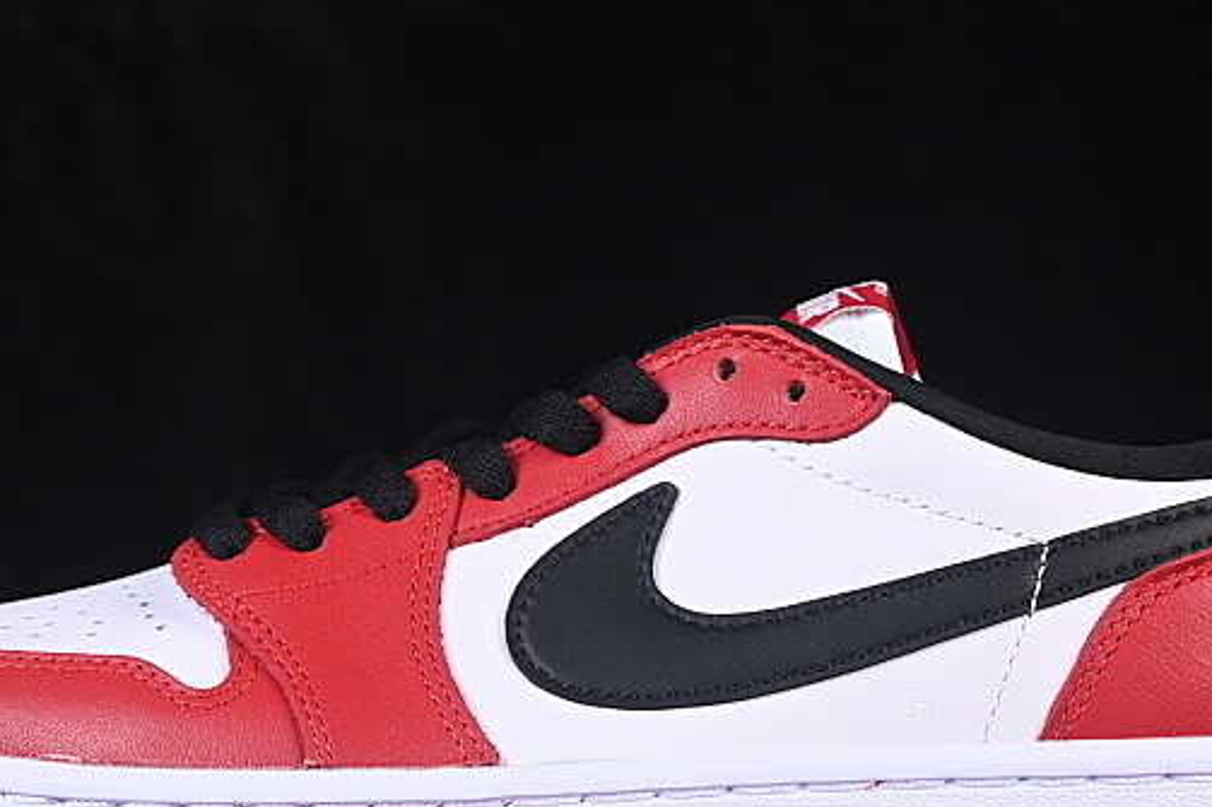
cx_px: 607
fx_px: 5418
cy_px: 393
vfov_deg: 8.5
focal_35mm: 161
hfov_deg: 12.8
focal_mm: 50
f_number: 7.1
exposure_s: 1/80
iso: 160
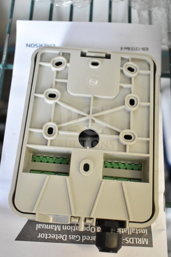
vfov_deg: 43.6
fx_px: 320
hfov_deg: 29.9
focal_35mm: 45
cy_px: 128
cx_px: 86
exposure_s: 1/80
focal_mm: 30
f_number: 4.2
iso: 1600
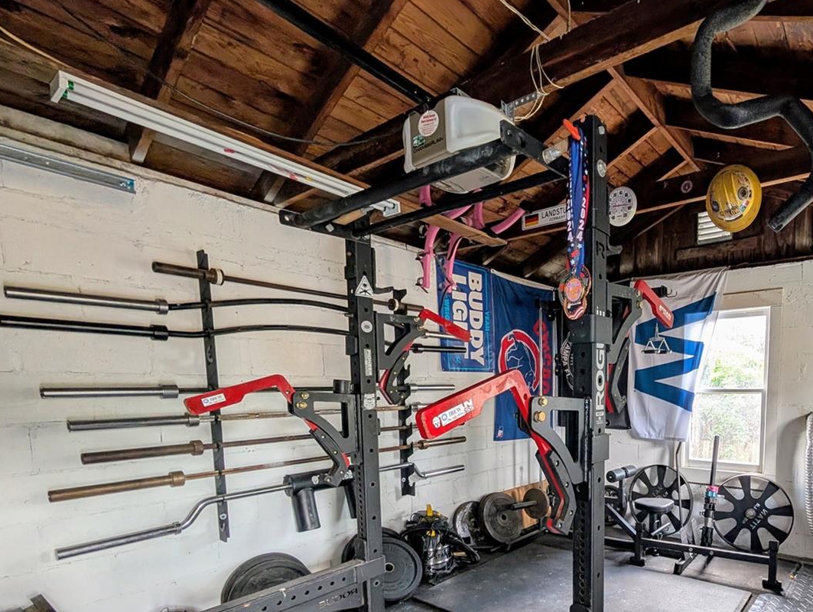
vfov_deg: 68.9
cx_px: 587
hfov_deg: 82.3
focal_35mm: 18
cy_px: 427
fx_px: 423
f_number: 1.7
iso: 54
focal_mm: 2.02
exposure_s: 1/37.8
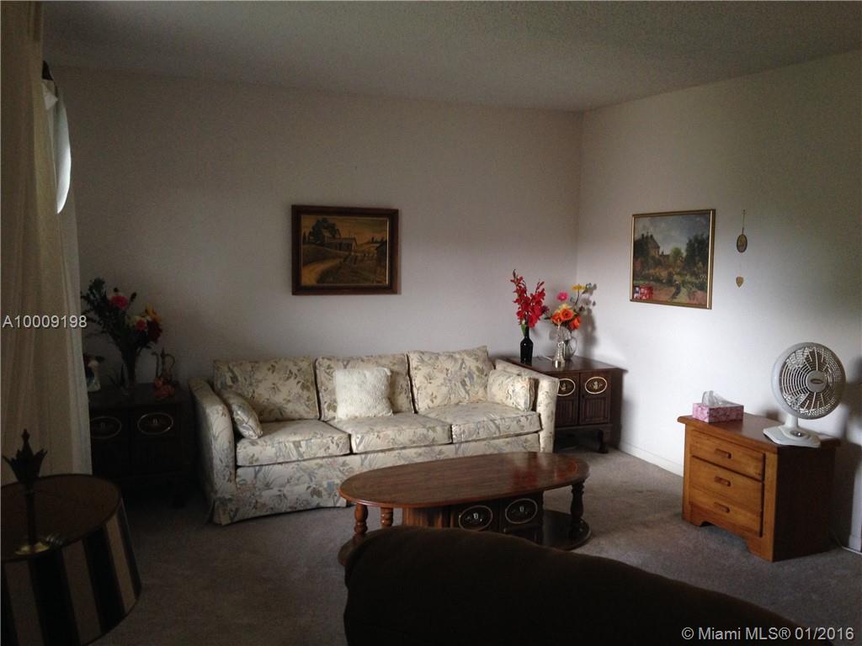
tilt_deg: -7.2
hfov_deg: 55.4
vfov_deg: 42.9
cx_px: 431
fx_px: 822
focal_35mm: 33
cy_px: 323
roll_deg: +1.2
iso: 160
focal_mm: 4.12
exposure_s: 1/20
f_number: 2.4
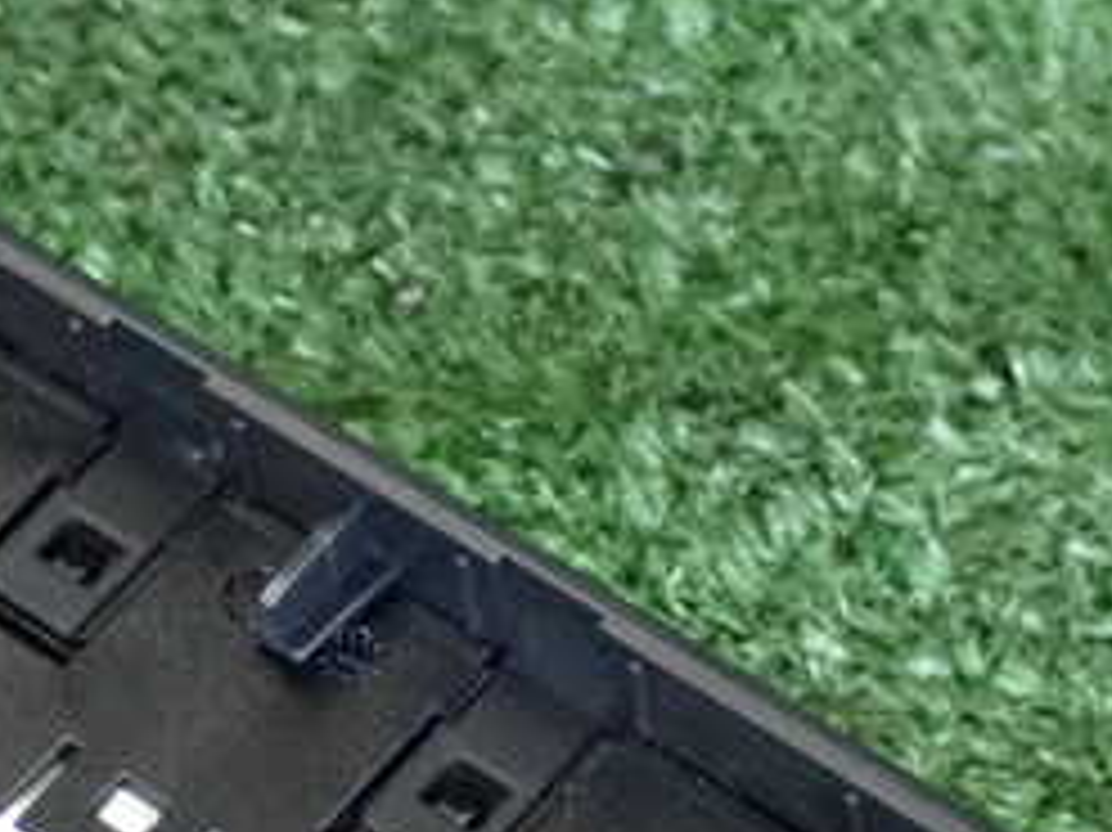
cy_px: 787
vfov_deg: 7.9
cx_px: 356
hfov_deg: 10.6
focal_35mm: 187
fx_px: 6004
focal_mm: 13.65
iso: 2500
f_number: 4.1
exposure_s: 1/125
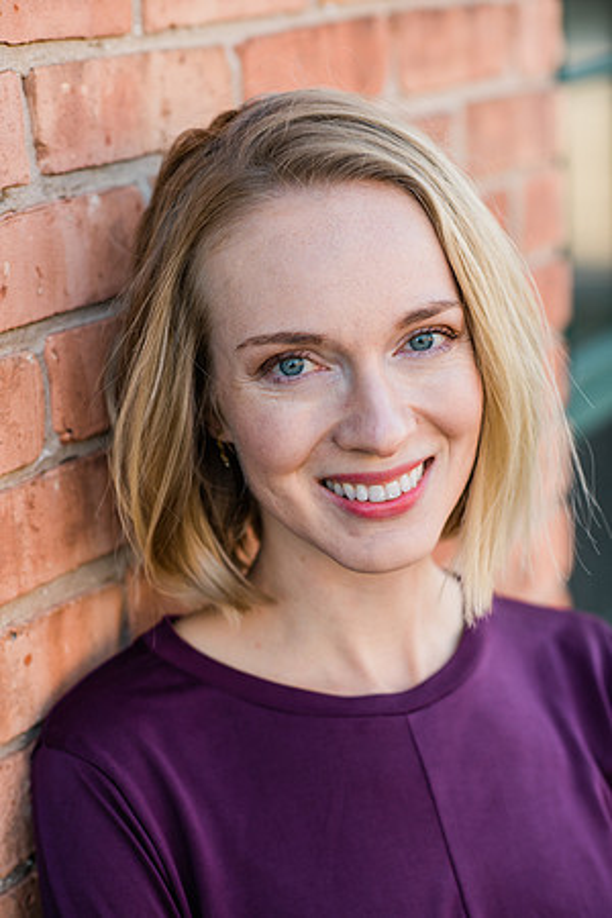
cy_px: 459
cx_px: 306
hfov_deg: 16.1
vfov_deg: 23.9
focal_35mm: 85
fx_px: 2167
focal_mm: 85
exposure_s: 1/250
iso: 200
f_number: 3.2
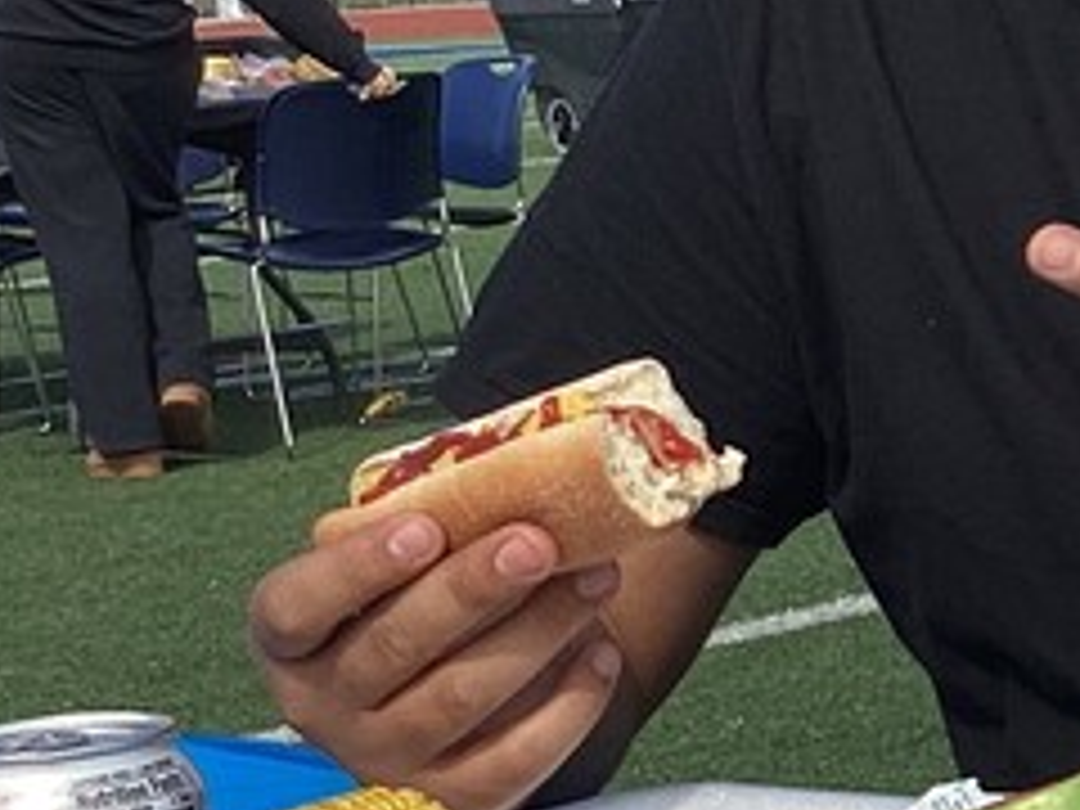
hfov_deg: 13.7
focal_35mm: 132
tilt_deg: -6.5
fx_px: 4118
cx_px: 1778
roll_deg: +4.5
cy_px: 333
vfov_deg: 11.2
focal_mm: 3.3
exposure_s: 1/1294
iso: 25
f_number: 2.4
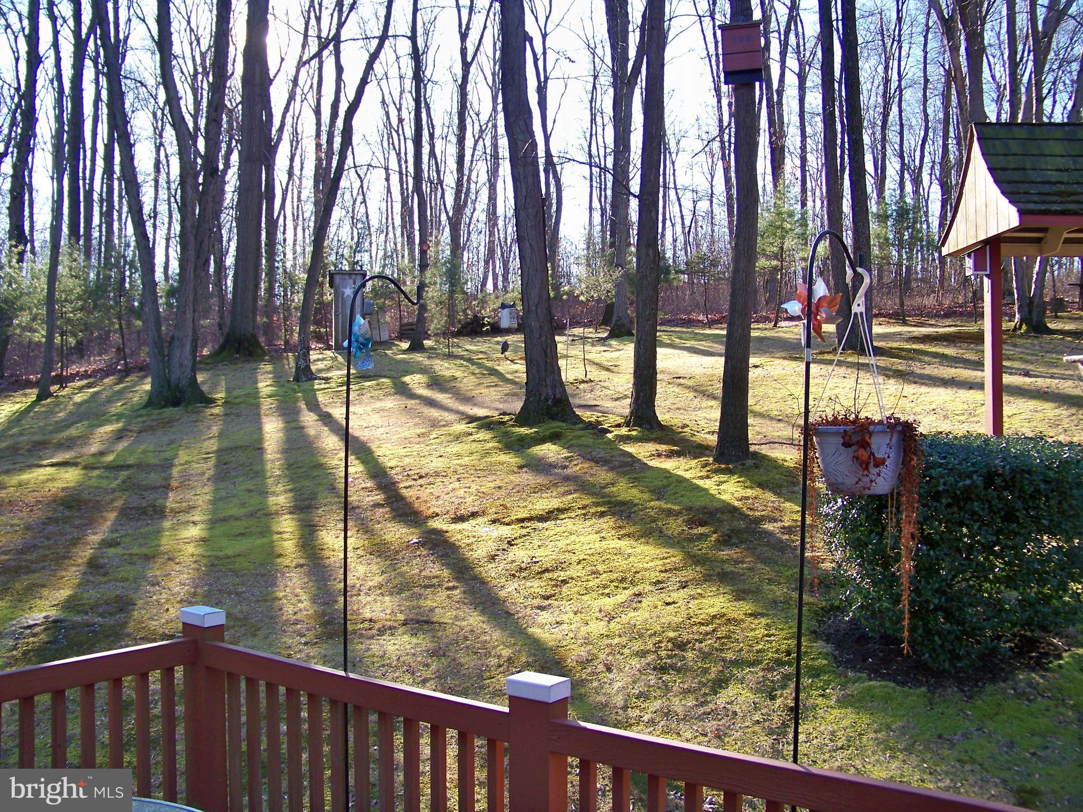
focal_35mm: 33
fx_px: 1032
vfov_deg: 42.9
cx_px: 542
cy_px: 406
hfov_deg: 55.4
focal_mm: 5.85
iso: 64
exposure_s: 1/160
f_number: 2.8
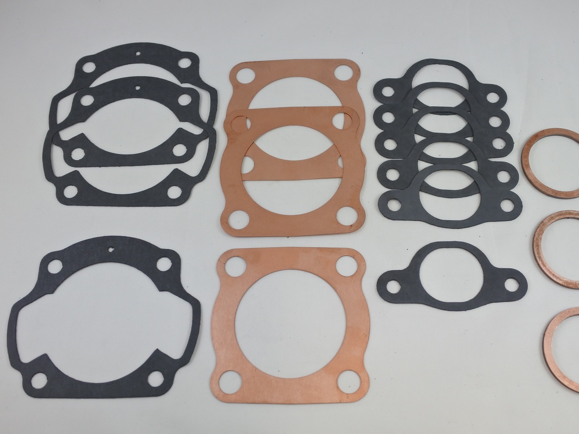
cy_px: 218
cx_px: 317
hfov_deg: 52.5
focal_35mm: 35
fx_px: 586
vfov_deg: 40.7
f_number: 3.8
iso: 400
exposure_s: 1/200
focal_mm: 12.1
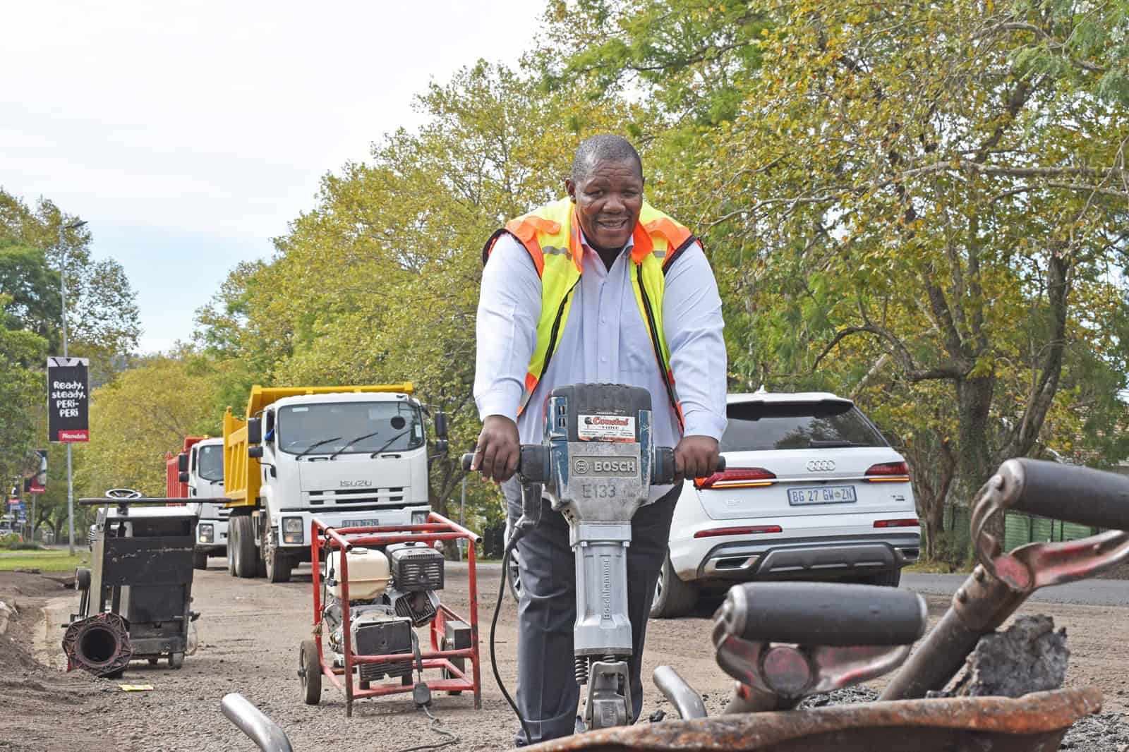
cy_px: 376
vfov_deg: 22.6
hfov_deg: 33.4
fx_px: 1881
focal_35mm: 60
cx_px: 564
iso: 400
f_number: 13
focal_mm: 40
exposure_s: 1/400
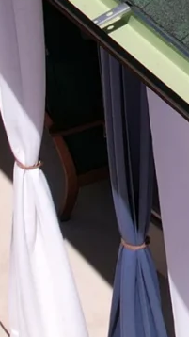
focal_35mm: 165
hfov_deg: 7.2
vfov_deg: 11.9
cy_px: -295
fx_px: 1472
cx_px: 292
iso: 100
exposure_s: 1/60
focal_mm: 8.38
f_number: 2.8
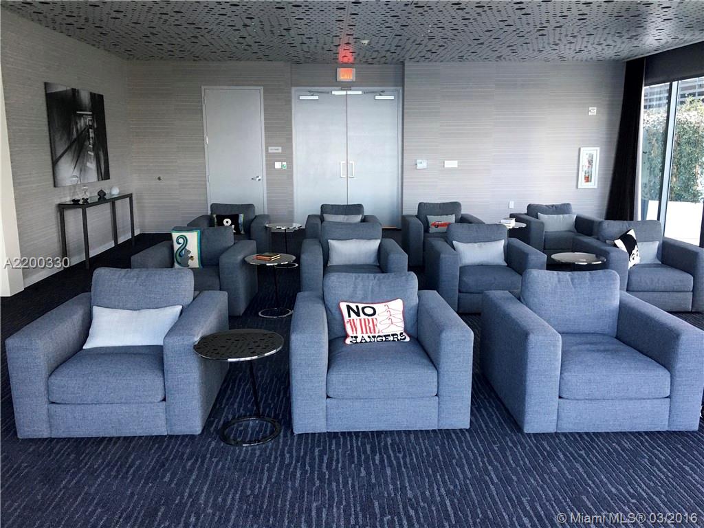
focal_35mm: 29
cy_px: 264
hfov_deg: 61.7
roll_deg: +0.6
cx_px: 352
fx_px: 590
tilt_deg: -10.1
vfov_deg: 48.2
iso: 40
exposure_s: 1/30
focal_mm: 4.15
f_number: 2.2
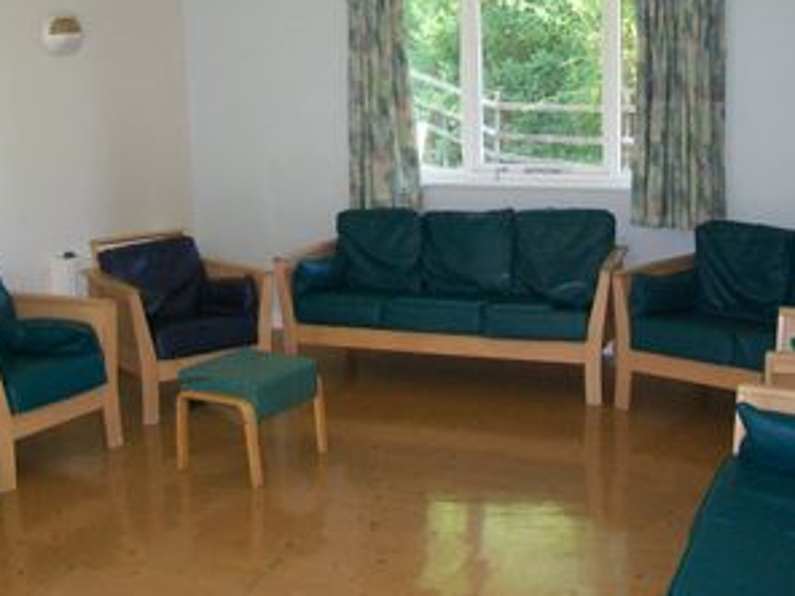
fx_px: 1056
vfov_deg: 31.5
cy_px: 247
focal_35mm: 46
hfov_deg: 41.2
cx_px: 371
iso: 160
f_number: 2.7
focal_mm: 6.1
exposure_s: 1/60
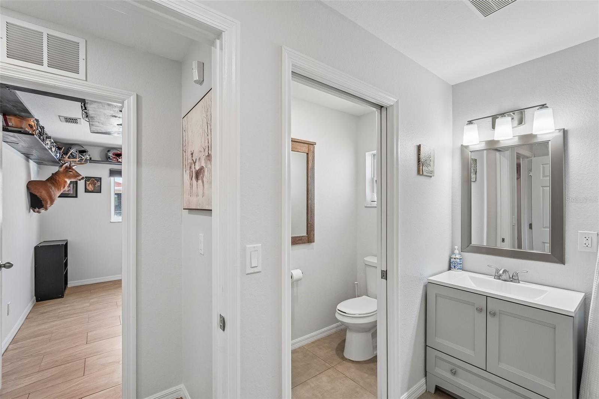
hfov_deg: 96.7
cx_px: 300
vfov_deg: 73.7
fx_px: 266
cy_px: 200
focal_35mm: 16
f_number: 8
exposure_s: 1/25
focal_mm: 16
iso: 400
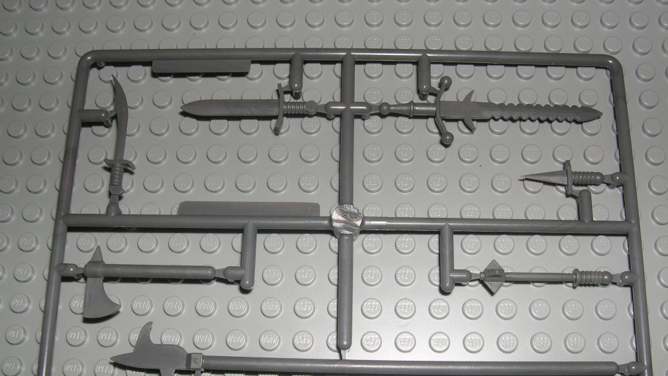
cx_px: 336
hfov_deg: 48.3
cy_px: 248
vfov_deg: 28.2
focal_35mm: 42
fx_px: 744
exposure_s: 1/60
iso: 100
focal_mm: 8
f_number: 7.6
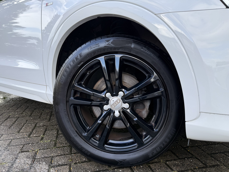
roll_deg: +1.0
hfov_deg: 71.6
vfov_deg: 56.8
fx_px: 159
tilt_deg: -7.5
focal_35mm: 24
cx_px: 114
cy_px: 86
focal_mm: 6.76
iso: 80
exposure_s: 1/504
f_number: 1.78
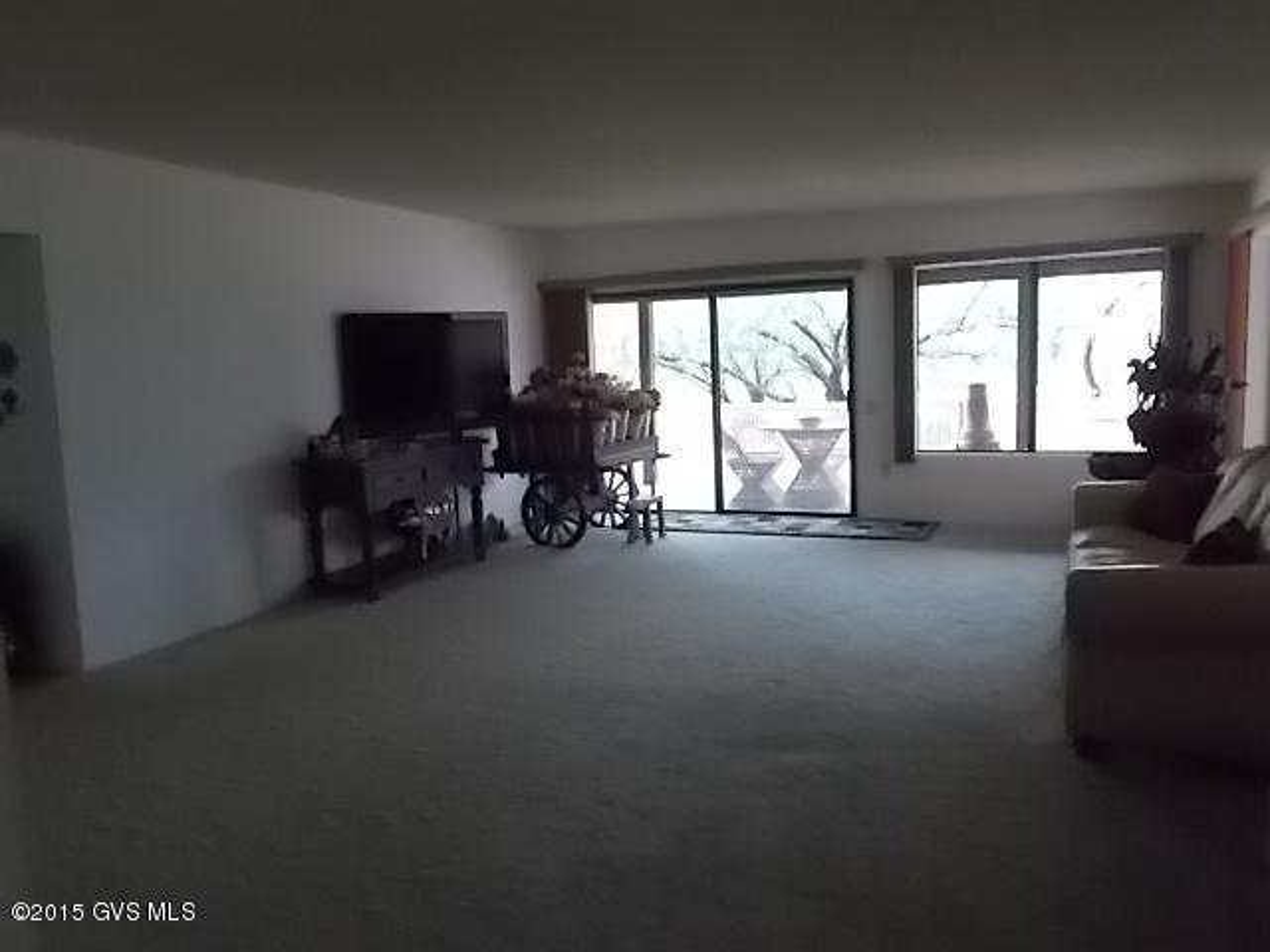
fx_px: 954
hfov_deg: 67.3
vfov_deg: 53.1
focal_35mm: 26
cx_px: 635
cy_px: 476
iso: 640
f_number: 3.2
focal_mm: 4.6
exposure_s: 1/125
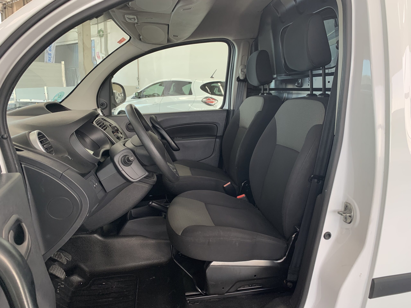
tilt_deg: -11.4
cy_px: 154
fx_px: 309
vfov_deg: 53.1
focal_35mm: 26
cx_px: 206
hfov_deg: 67.3
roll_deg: -1.5
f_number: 1.8
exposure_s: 1/121
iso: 80
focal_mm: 4.25
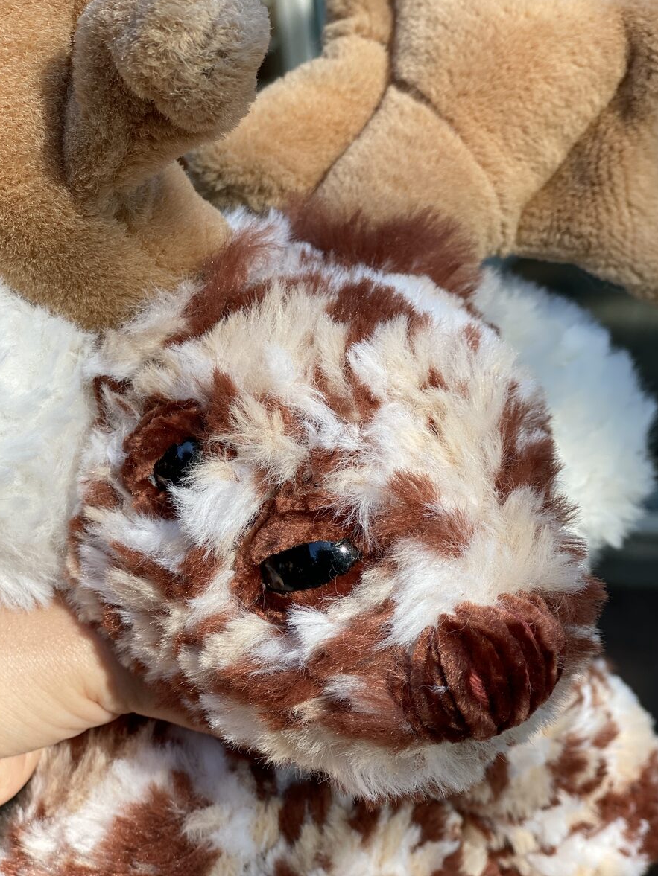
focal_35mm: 53
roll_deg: +6.7
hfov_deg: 27.5
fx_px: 1343
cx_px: 329
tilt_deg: -27.2
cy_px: 442
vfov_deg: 36.2
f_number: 2
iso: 20
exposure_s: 1/199
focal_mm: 6
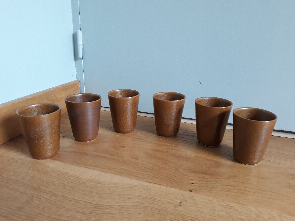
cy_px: 110
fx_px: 230
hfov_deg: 65.3
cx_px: 148
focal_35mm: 27
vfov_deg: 51.4
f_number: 1.7
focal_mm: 3.71
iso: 200
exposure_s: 1/25
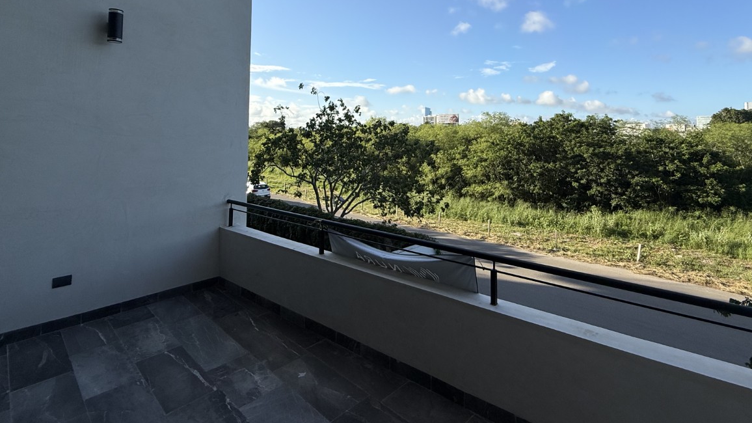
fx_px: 379
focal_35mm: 19
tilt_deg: +3.2
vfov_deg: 56.0
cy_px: 115
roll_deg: -0.4
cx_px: 422
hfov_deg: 89.2
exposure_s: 1/1572
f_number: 2.2
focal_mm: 2.22
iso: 50
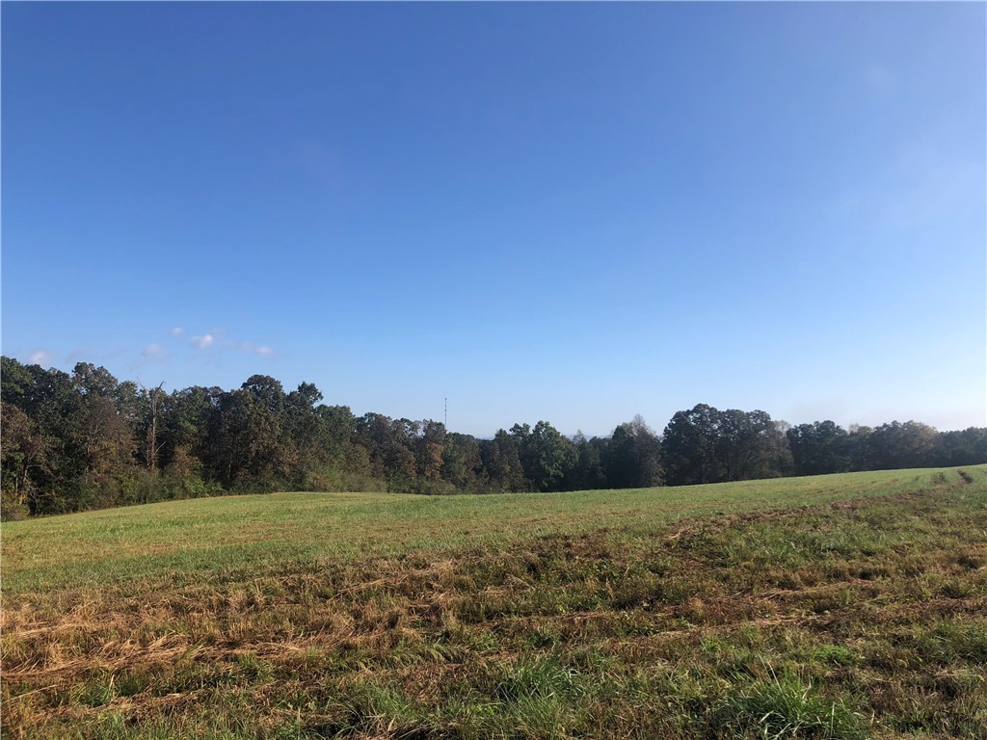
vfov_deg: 48.2
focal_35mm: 29
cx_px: 494
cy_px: 370
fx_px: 827
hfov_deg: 61.7
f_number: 1.8
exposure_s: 1/2088
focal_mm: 3.99
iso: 20
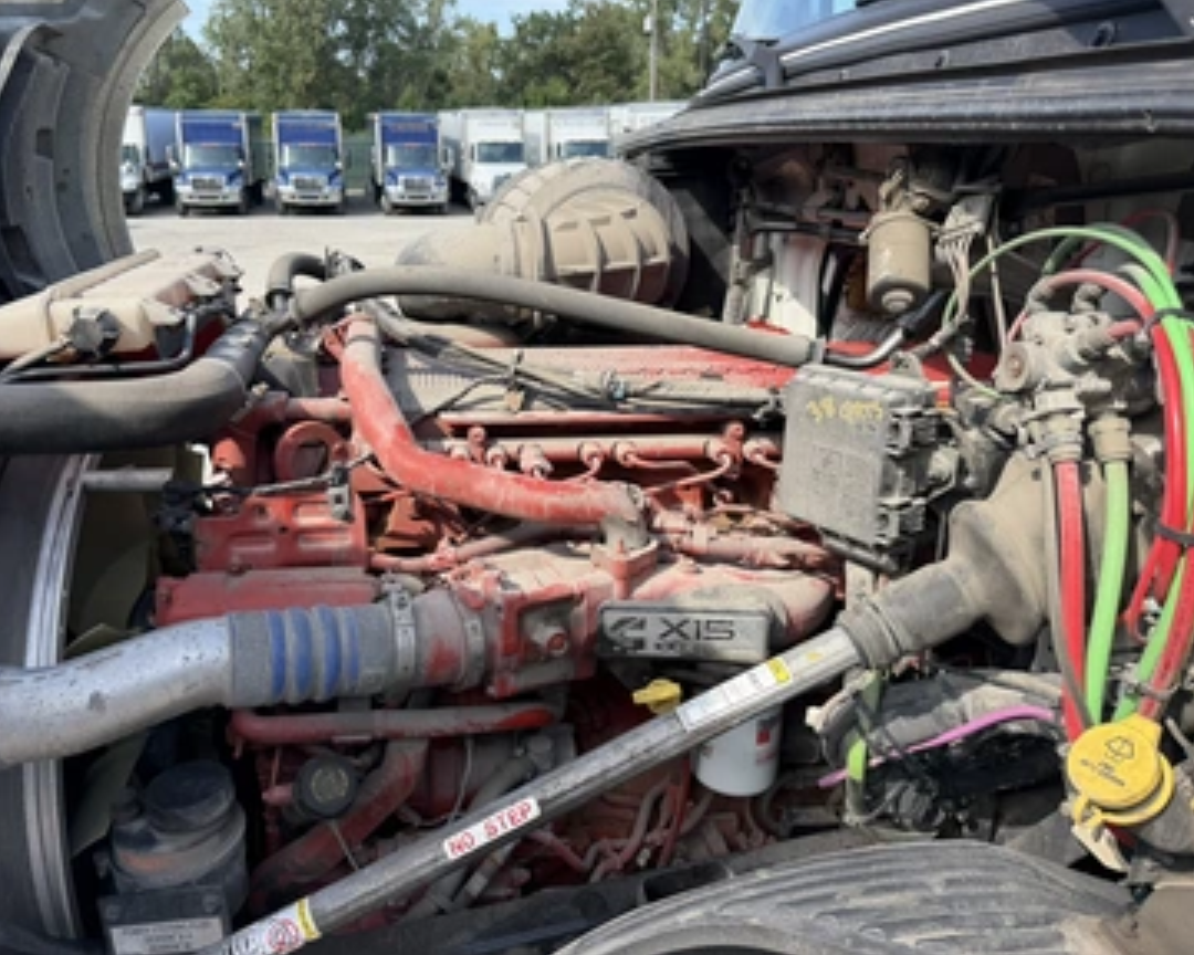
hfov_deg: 65.9
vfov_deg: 54.9
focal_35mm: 26
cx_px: 544
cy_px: 461
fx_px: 919
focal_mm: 6.76
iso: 80
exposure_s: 1/1230
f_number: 1.78
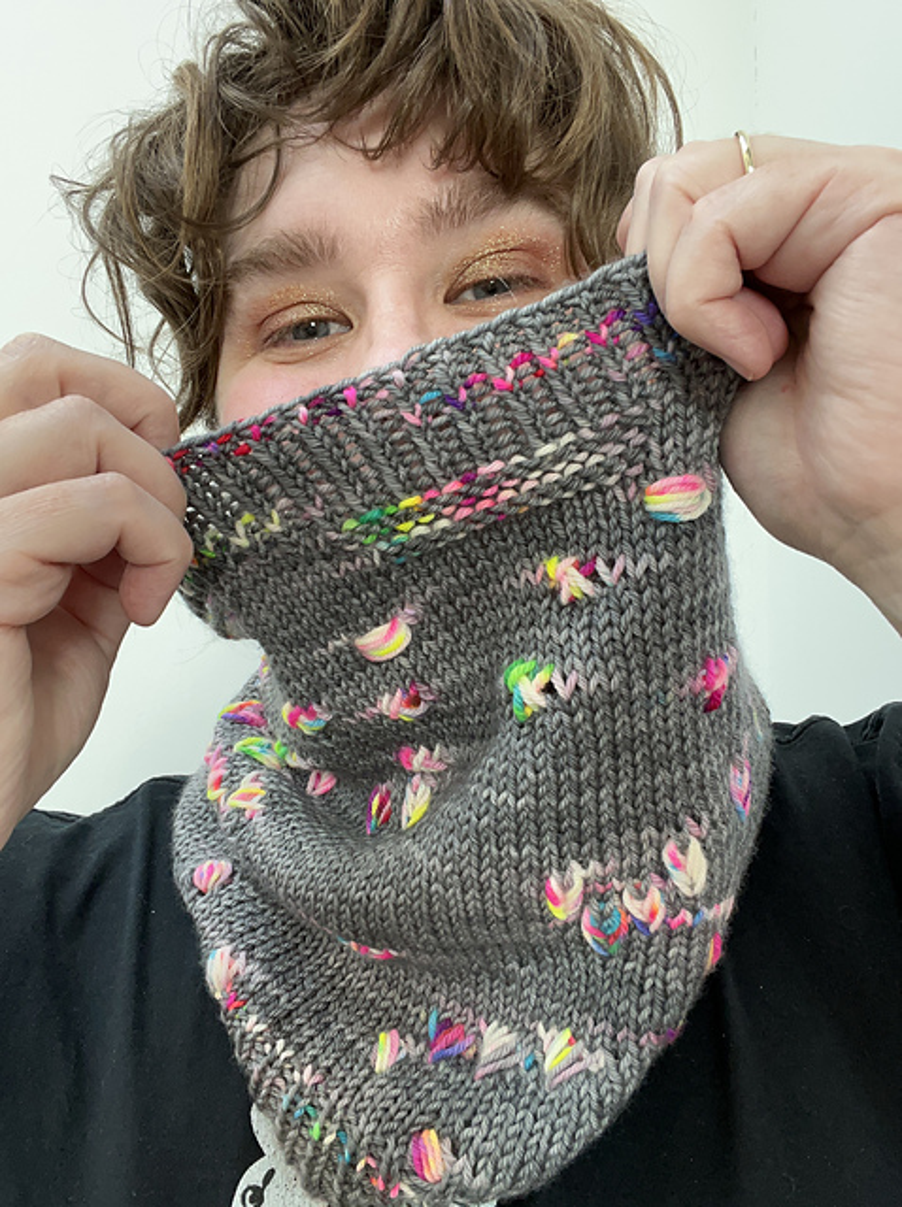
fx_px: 1045
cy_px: 604
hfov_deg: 46.7
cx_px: 451
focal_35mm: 30
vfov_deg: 60.0
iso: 100
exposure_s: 1/60
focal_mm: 2.71
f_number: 2.2
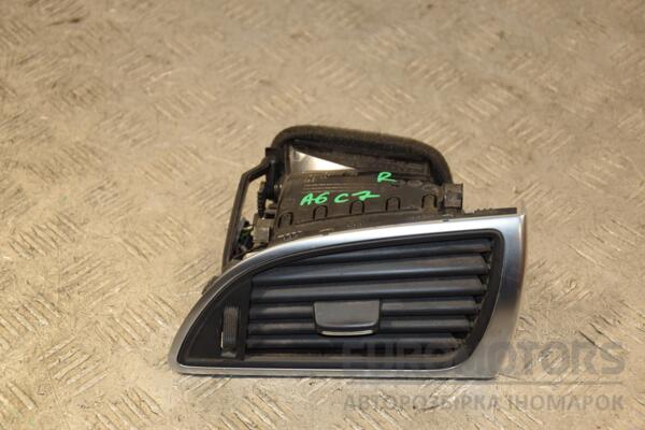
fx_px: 1397
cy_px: 215
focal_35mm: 78
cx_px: 322
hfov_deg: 26.0
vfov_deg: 17.5
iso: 800
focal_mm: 52
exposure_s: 1/125
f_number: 5
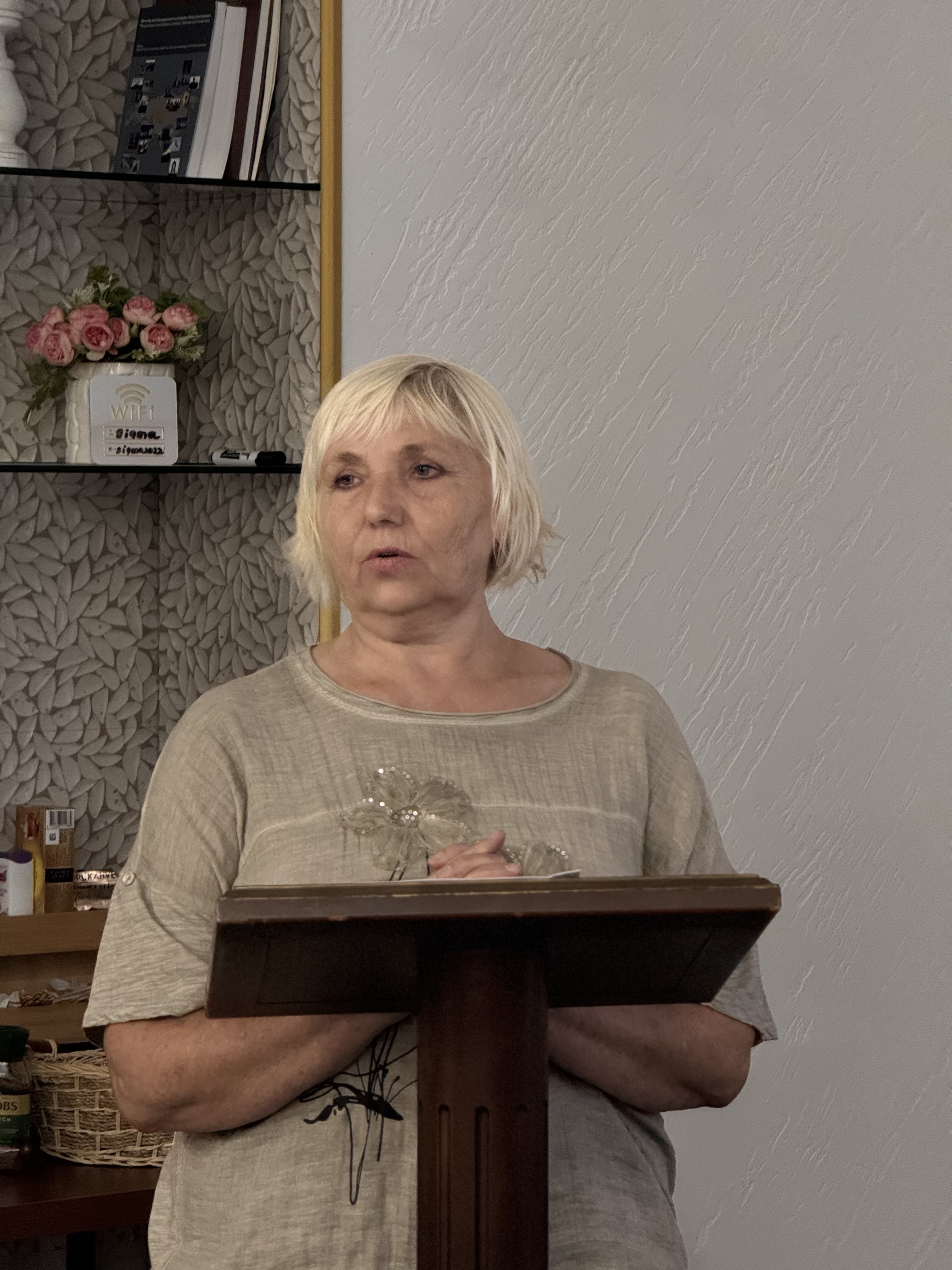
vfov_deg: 16.4
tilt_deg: -2.1
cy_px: 635
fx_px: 4400
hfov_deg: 12.3
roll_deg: -0.5
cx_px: 476
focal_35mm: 120
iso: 640
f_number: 2.8
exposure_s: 1/50
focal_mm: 15.66
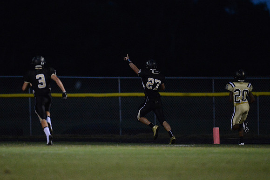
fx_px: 3001
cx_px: 135
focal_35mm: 400
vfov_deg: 3.4
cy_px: 90
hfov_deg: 5.2
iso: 12800
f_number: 2.8
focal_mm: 400
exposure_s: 1/800
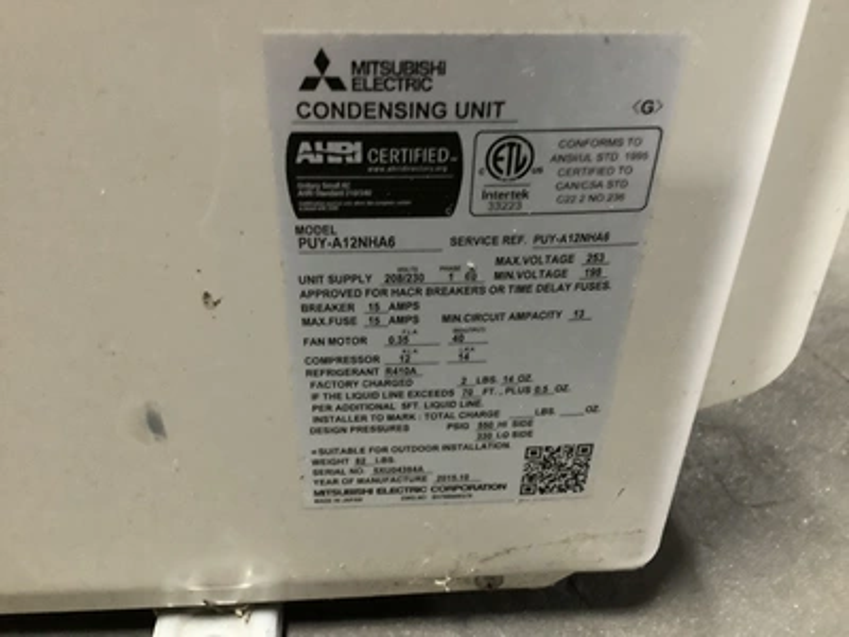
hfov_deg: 58.4
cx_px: 424
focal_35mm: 31
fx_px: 760
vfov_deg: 45.4
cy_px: 318
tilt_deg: -35.8
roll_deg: -2.3
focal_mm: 3.3
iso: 640
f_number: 2.4
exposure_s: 1/20
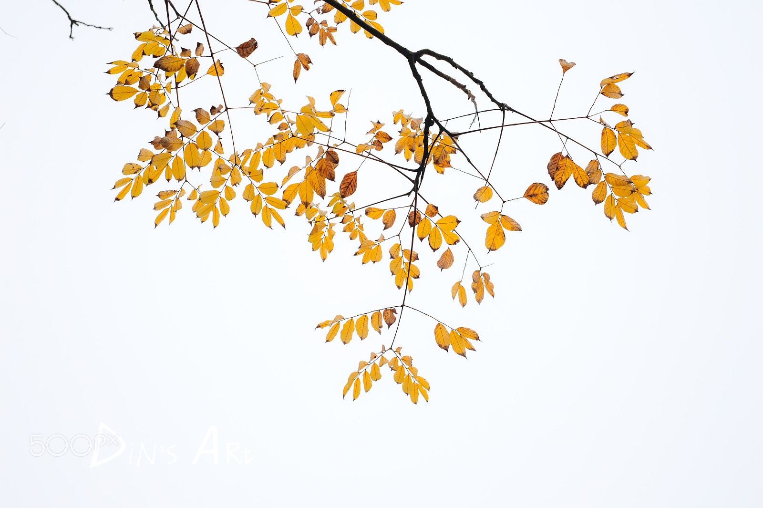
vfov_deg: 27.0
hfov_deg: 39.6
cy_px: 254
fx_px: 1059
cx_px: 382
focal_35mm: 50
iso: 1600
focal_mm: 50
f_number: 5.6
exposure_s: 1/250
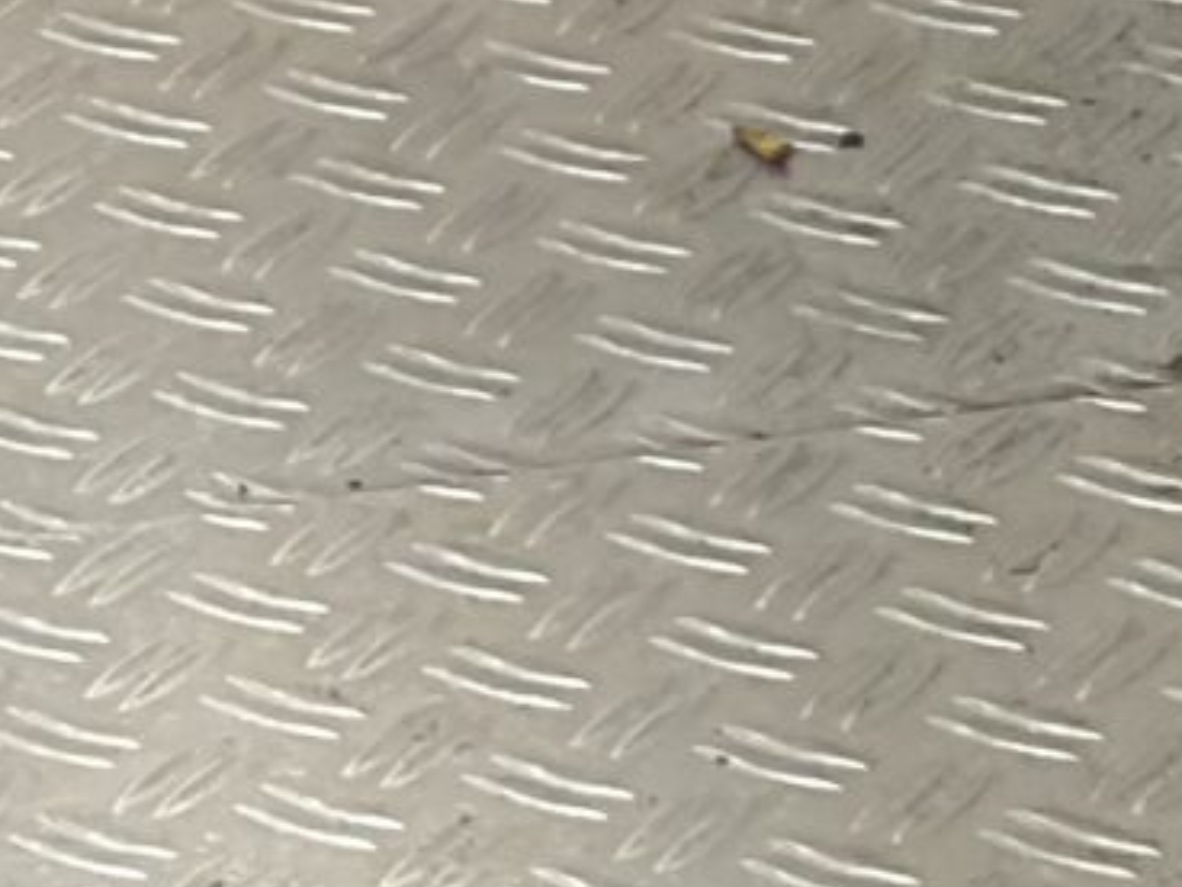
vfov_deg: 6.8
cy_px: 2340
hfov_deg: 8.2
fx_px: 6898
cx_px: -2425
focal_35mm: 202
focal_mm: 3
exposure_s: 1/120
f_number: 1.8
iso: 20
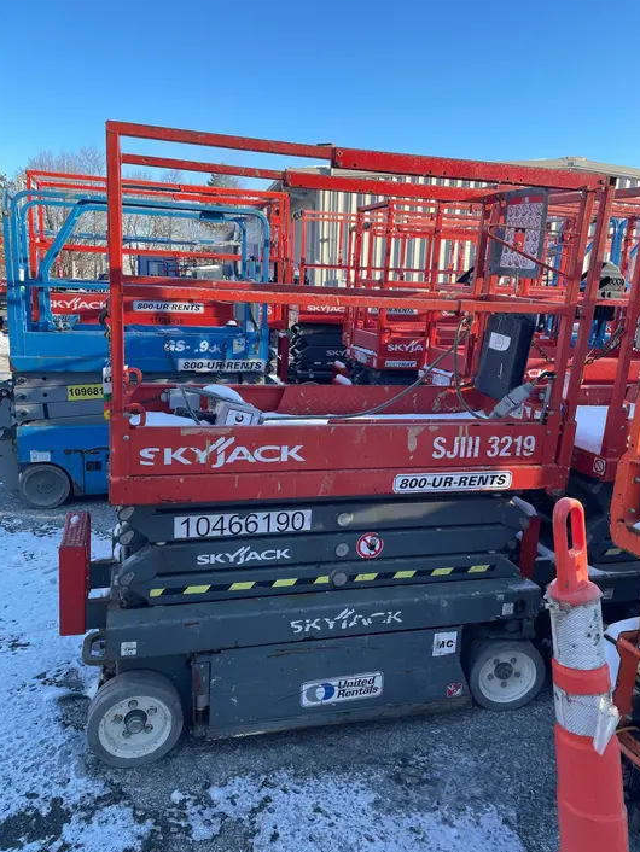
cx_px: 320
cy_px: 424
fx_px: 665
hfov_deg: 51.4
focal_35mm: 27
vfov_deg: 65.3
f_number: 1.6
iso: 32
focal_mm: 4.2
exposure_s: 1/506
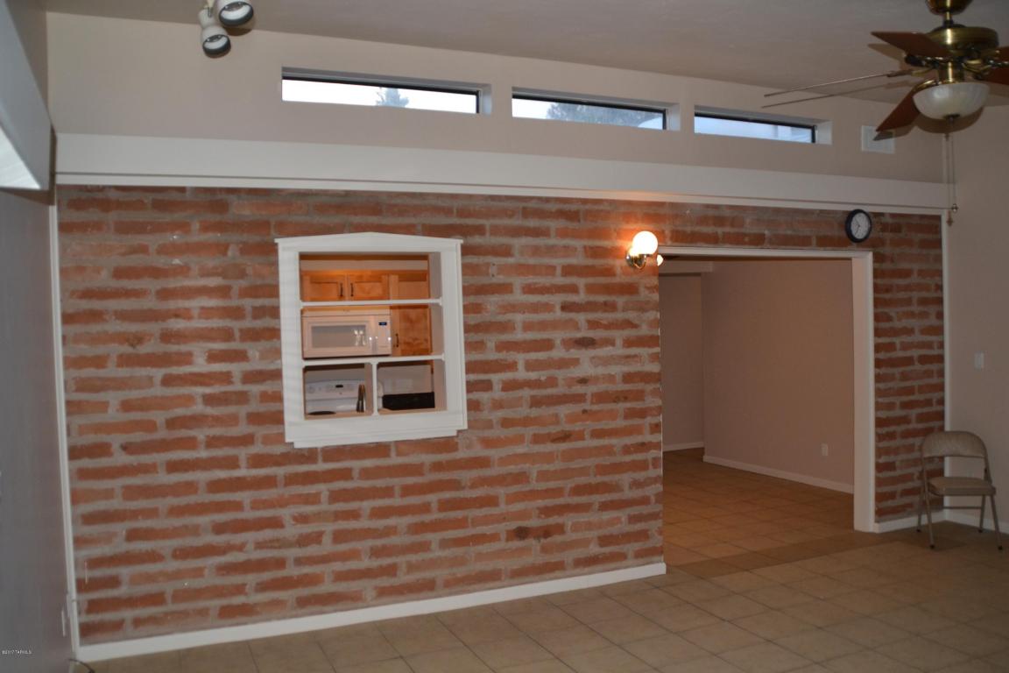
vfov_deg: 47.9
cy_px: 336
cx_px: 504
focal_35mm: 27
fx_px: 757
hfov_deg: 67.4
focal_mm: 18
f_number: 4
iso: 400
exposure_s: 1/60
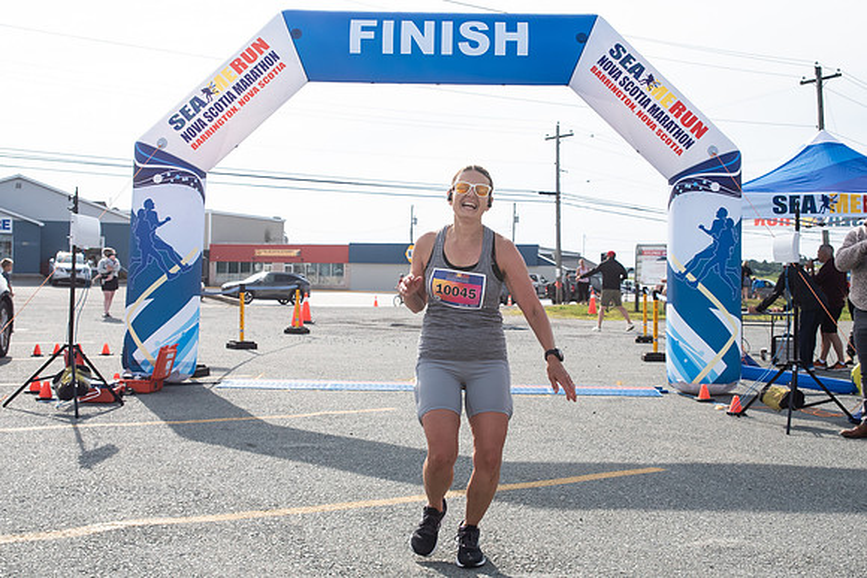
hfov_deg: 45.9
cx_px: 433
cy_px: 268
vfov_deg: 31.6
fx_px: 1023
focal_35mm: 42
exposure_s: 1/3200
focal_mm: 32
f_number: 4
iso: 800
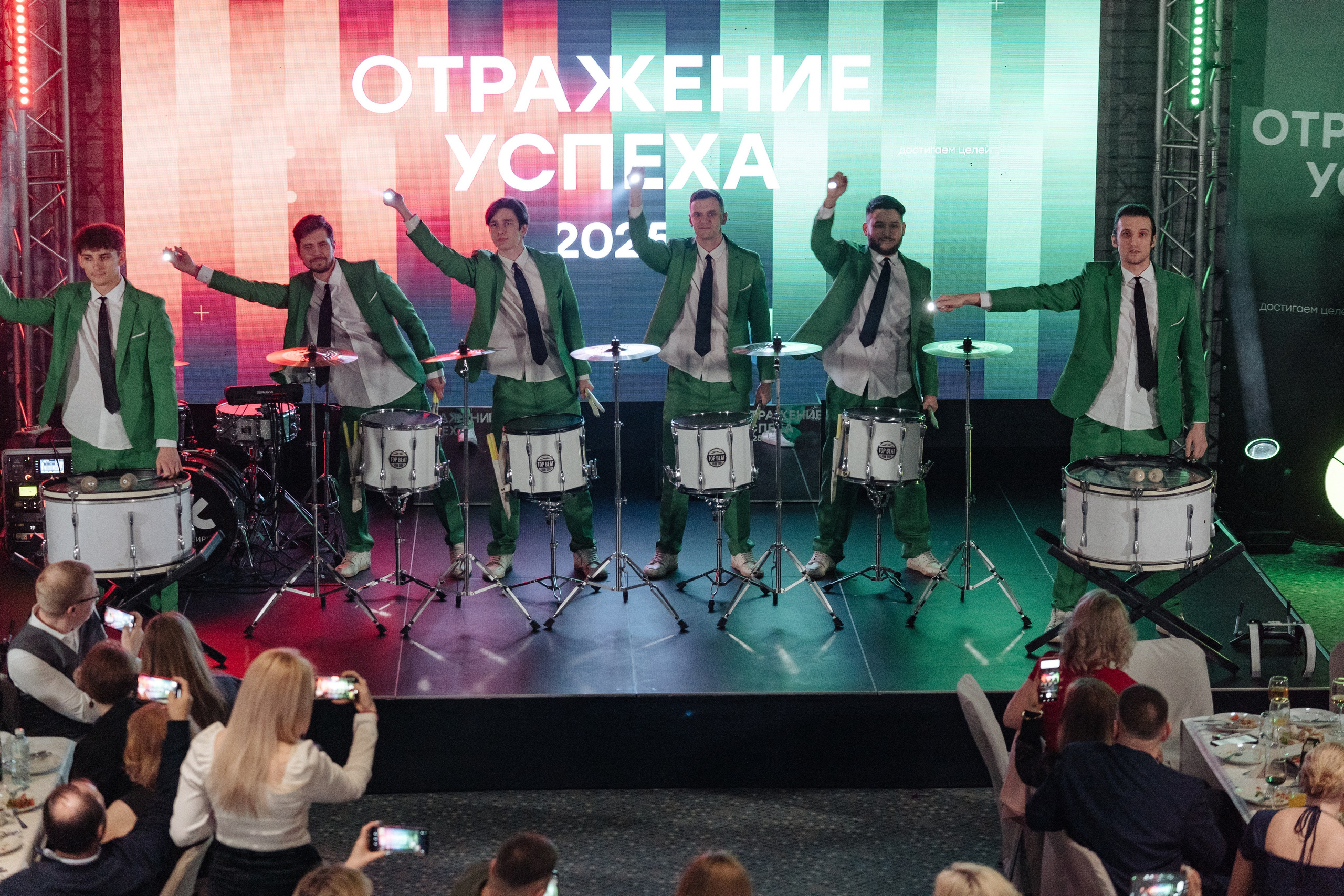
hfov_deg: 21.2
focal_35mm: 96
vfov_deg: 14.3
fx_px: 3584
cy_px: 448
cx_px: 672
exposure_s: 1/160
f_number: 3.5
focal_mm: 96
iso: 2500
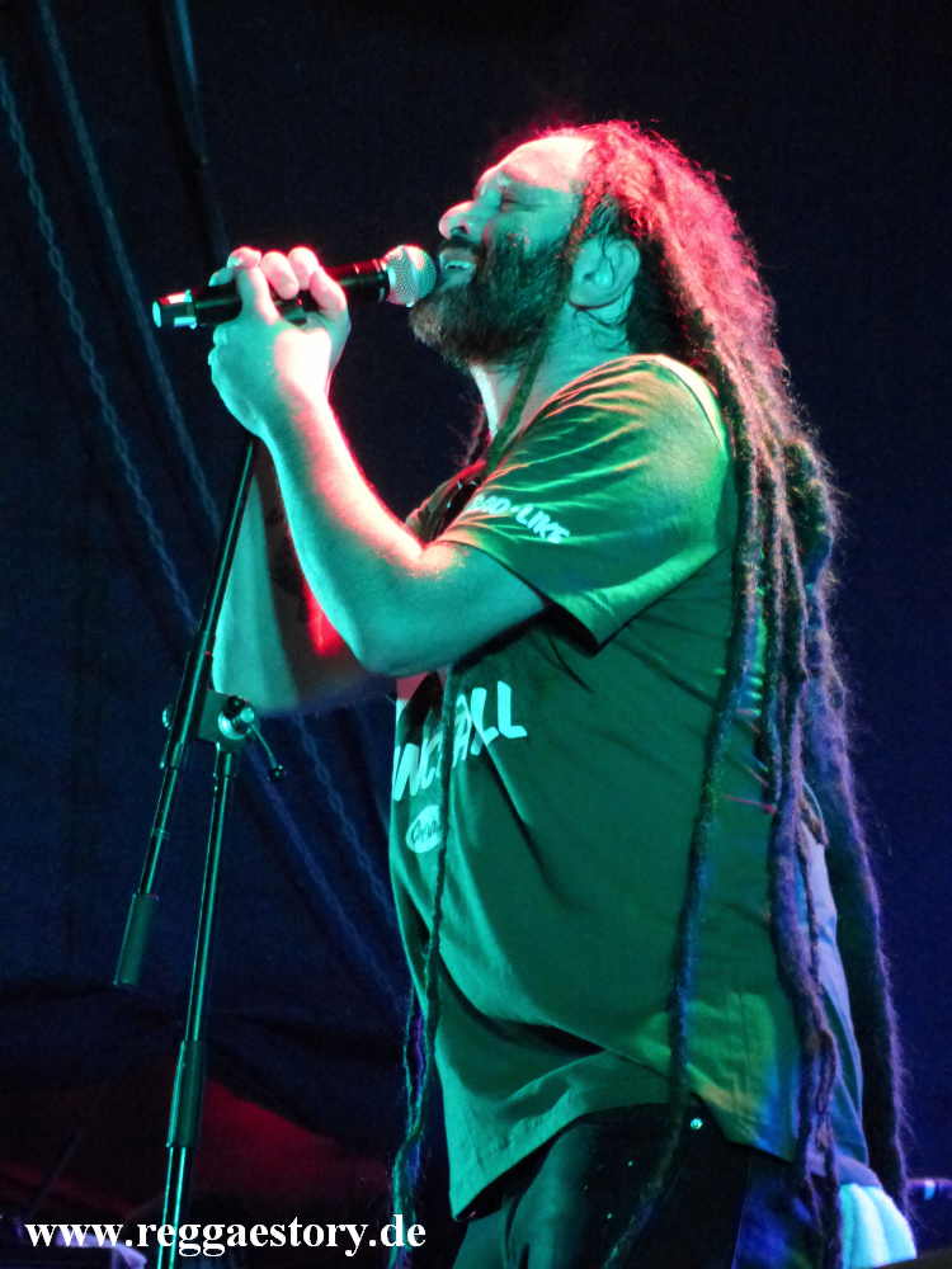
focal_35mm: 204
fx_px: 7480
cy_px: 634
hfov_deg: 7.3
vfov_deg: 9.7
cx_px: 476
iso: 1600
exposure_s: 1/125
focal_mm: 36.7
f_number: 2.8
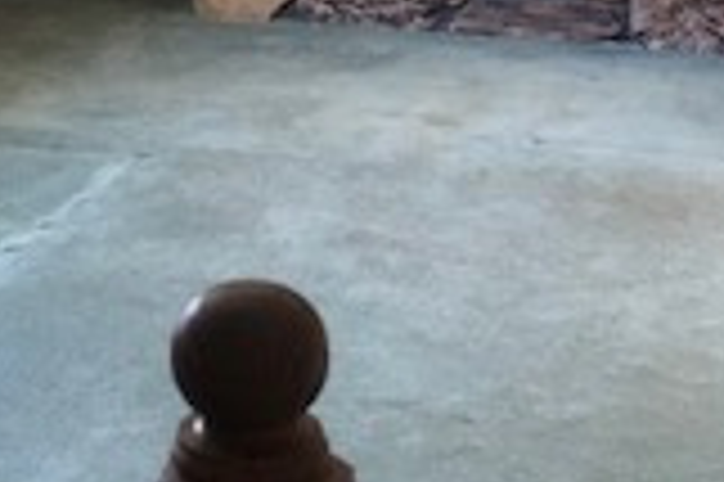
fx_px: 2330
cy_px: -374
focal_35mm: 116
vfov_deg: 11.0
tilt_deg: -4.3
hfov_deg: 17.6
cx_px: 252
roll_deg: +0.2
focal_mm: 3.99
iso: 25
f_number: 1.8
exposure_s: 1/30
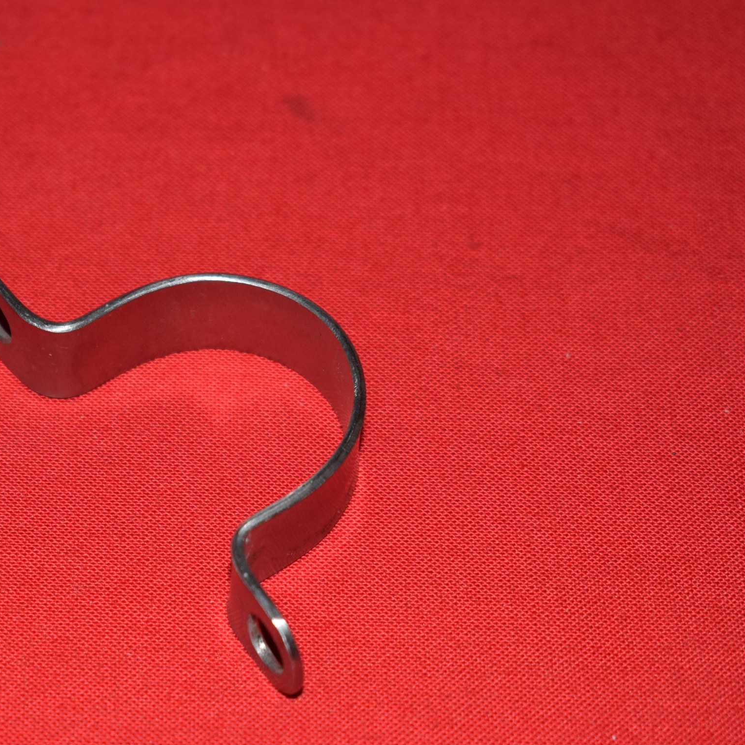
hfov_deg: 14.4
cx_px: 123
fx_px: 2922
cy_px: 472
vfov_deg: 14.5
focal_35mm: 120
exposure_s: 1/200
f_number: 5.3
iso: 400
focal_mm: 48
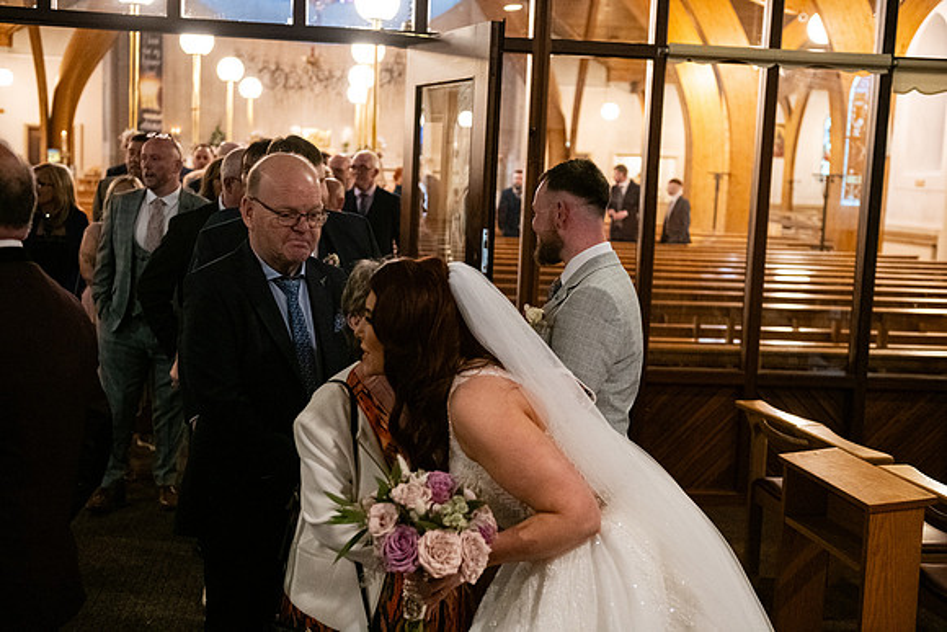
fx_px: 1263
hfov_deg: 41.1
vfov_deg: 28.1
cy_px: 316
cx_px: 474
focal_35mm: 48
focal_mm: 48
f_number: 3.5
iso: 2500
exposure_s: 1/160
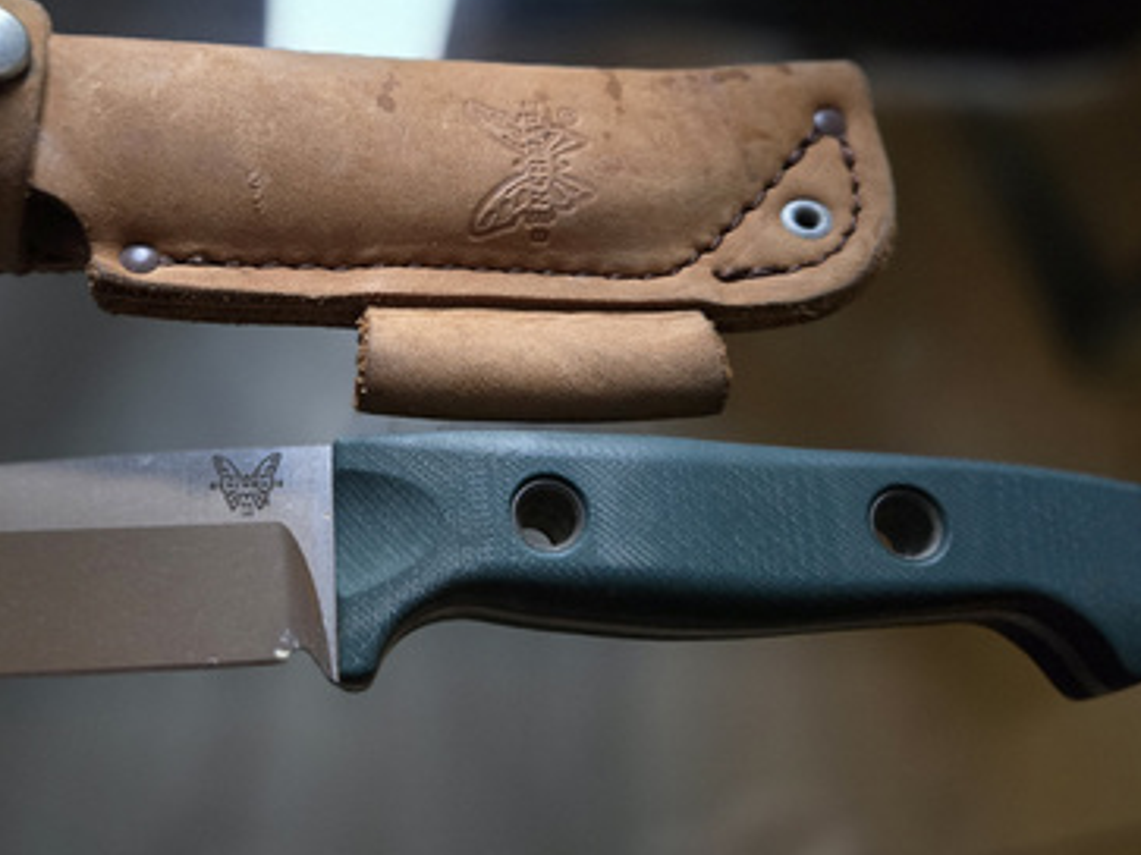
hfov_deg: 48.2
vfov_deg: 36.9
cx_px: 387
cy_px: 229
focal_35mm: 38
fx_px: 1252
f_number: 1.8
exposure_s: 1/50
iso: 1600
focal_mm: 5.4
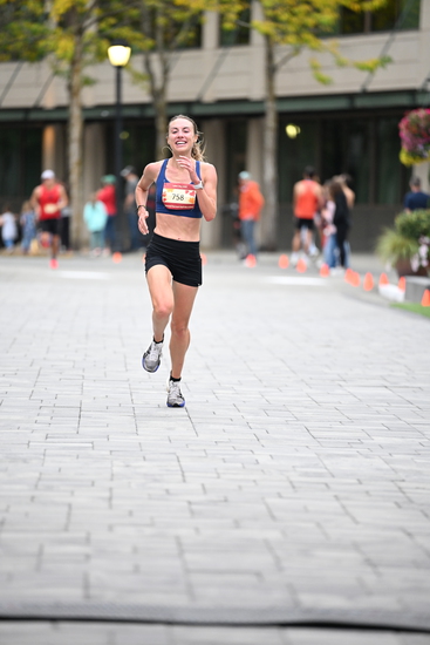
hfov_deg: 6.9
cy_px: 322
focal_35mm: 200
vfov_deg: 10.3
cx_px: 215
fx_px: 3581
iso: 1600
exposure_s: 1/800
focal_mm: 200
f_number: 2.8
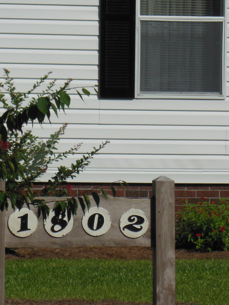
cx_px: 116
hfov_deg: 3.7
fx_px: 3572
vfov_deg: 4.9
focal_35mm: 405
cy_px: 162
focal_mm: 45.4
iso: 125
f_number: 5.9
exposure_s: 1/1500
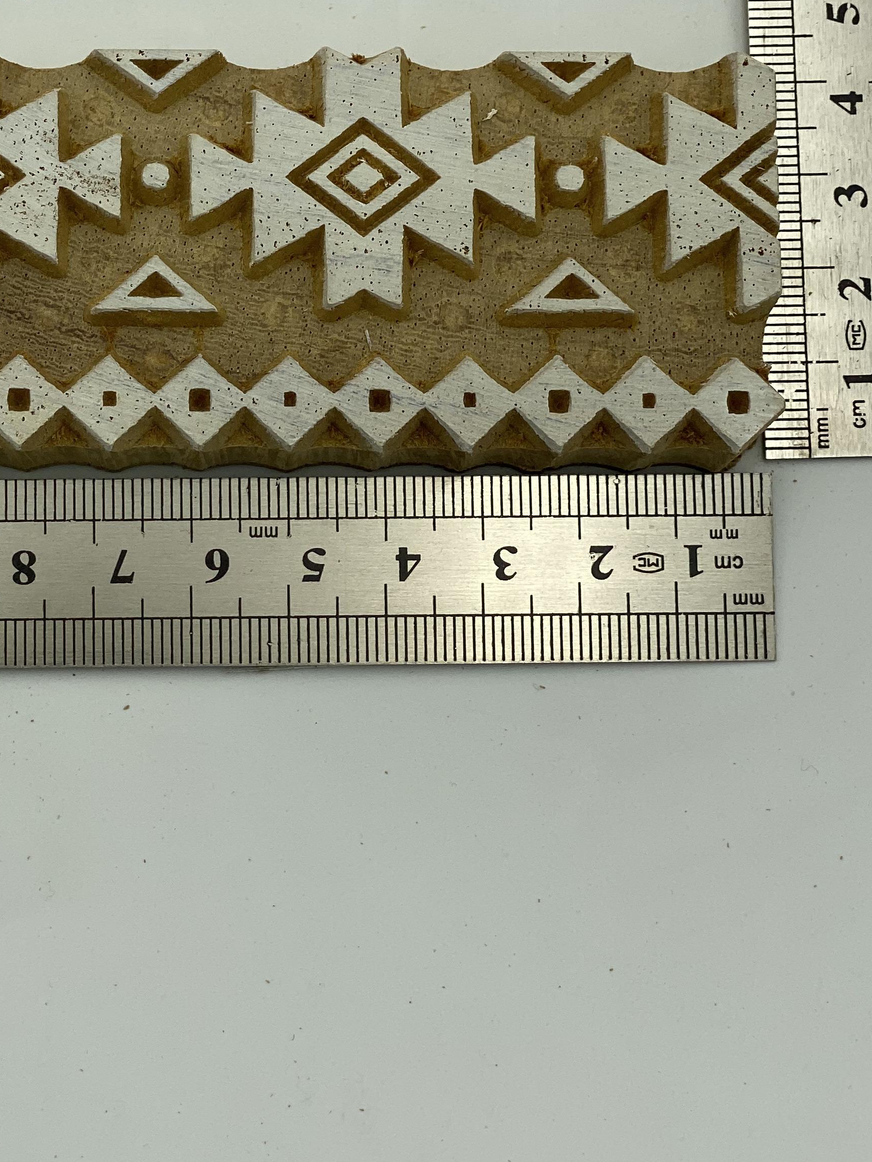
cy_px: 286
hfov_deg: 16.2
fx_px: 3056
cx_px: 208
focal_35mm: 91
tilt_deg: -79.2
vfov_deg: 21.4
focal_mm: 6
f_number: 2
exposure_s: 1/799
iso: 20
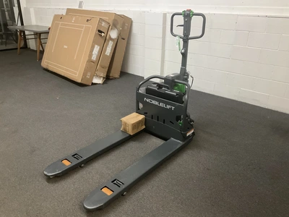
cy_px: 108
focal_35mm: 29
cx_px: 144
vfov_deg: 48.2
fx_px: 242
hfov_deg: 61.7
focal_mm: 3
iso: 200
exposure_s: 1/40
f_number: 1.8
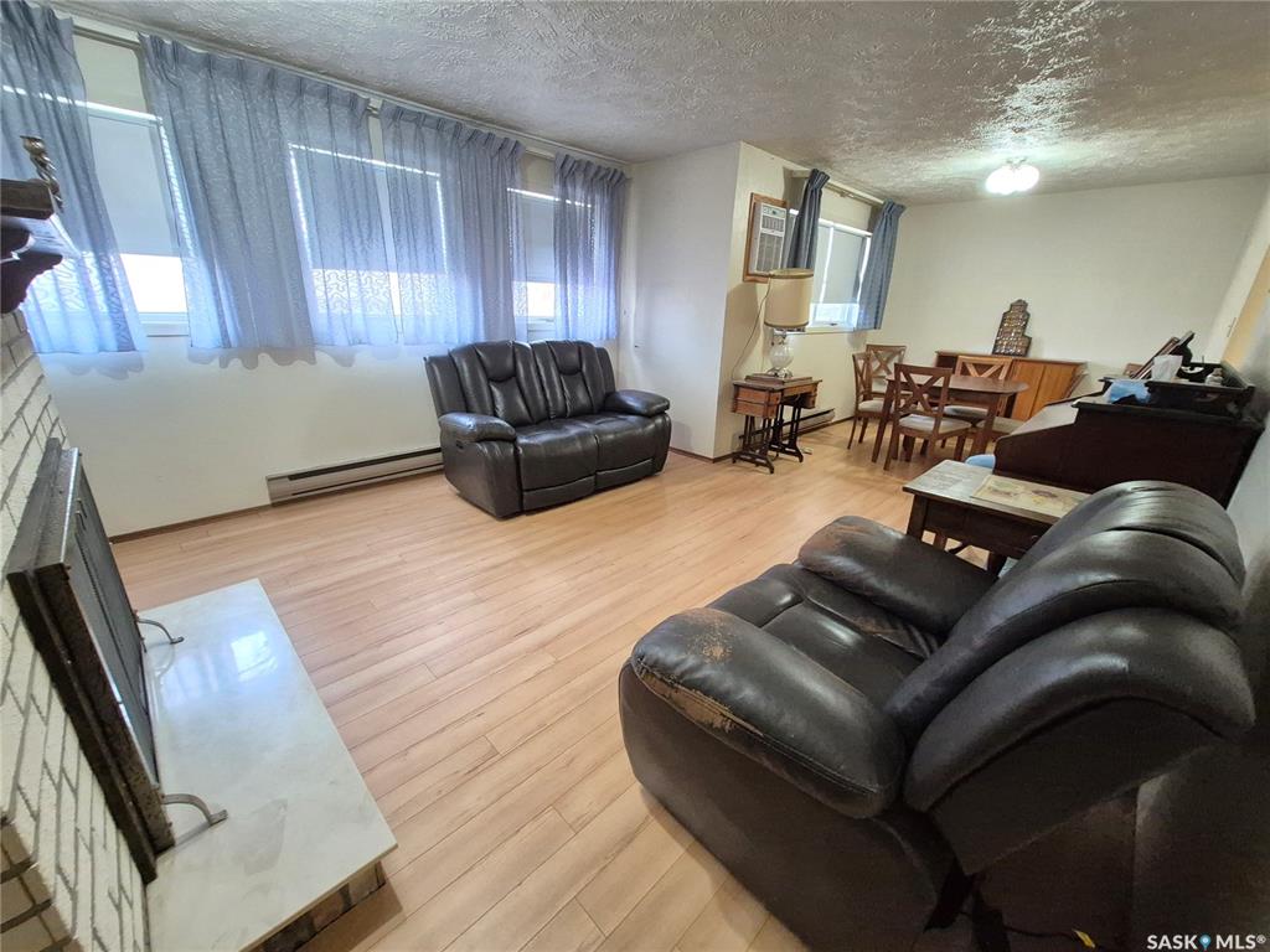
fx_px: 477
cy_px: 476
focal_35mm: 13
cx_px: 635
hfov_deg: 106.2
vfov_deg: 89.9
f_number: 2.2
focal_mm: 1.74
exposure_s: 1/60
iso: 1250
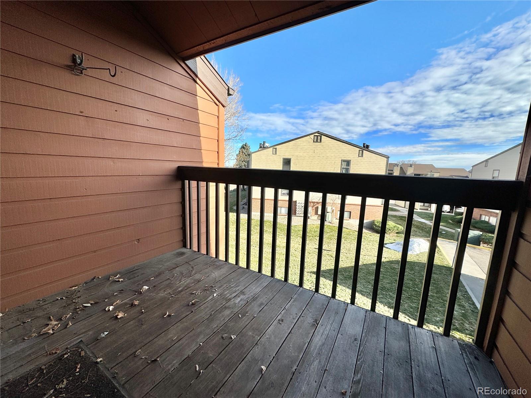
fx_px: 215
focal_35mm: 14
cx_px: 266
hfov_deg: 102.1
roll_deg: -3.0
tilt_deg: -9.4
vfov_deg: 85.7
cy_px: 199
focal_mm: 2.22
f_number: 2.2
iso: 40
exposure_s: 1/1006
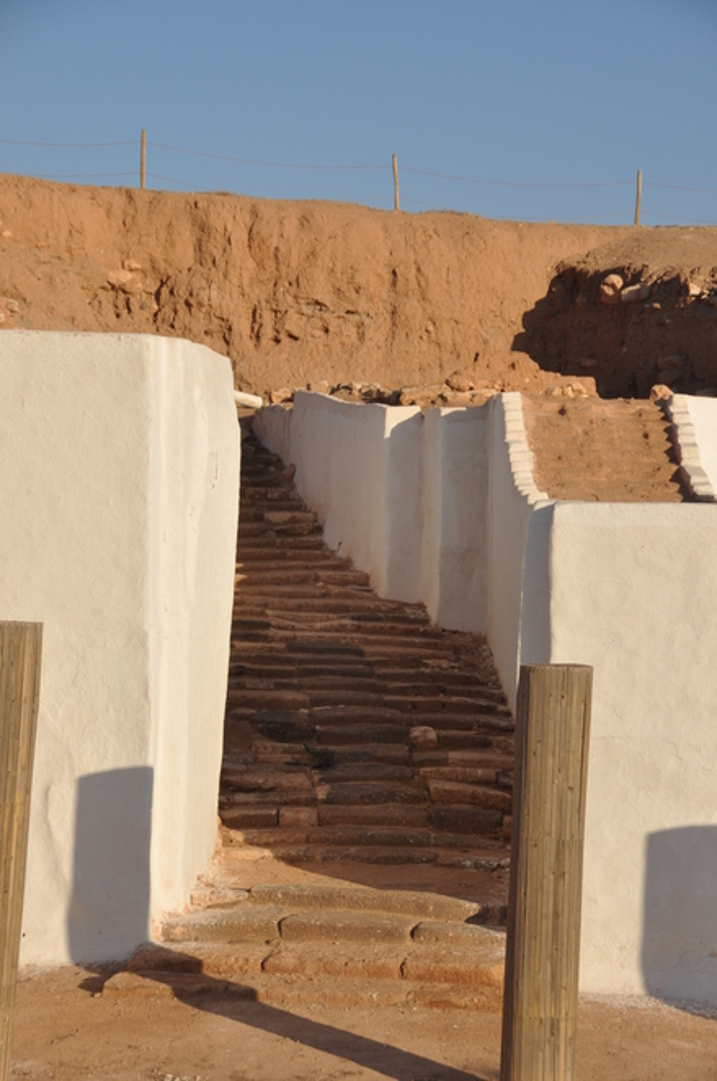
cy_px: 540
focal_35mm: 90
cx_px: 358
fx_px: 2698
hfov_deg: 15.1
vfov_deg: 22.7
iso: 200
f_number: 8
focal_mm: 60
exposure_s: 1/1000
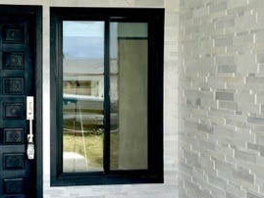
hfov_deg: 32.6
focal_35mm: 57
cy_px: 110
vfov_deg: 25.7
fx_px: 435
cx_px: 45
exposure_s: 1/1845
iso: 80
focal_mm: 6.86
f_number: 1.78
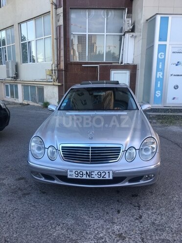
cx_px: 91
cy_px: 122
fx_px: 203
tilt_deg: -9.9
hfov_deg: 48.2
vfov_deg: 61.7
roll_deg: -0.8
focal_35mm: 29
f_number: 2.2
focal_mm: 4.15
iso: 32
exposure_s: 1/100
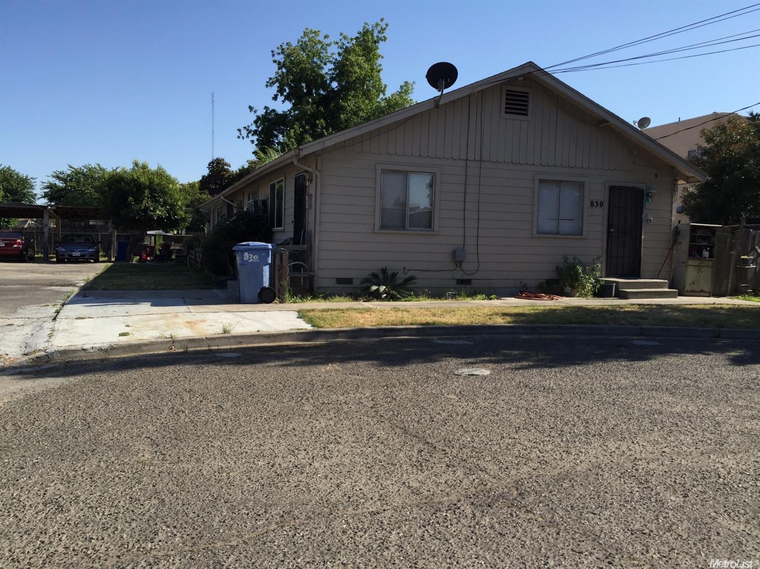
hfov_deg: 61.7
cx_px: 380
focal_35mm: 29
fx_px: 636
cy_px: 284
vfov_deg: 48.2
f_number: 2.2
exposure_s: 1/1522
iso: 32
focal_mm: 4.15
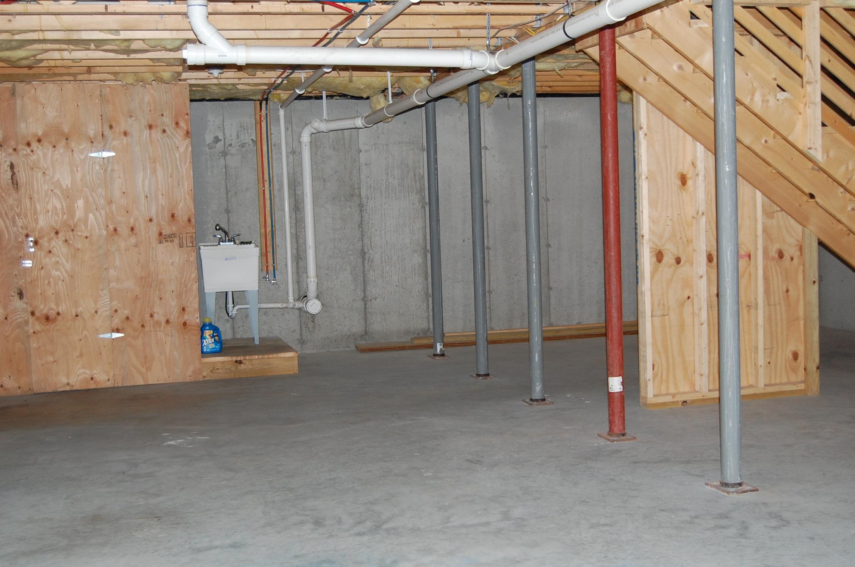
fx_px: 1102
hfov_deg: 42.4
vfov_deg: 28.8
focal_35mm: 46
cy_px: 284
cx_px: 428
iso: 720
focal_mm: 31
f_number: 4.5
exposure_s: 1/60
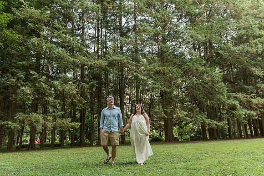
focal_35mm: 29
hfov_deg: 63.8
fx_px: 212
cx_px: 135
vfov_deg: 45.1
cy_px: 90
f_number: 3.5
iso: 1000
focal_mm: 28
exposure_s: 1/160
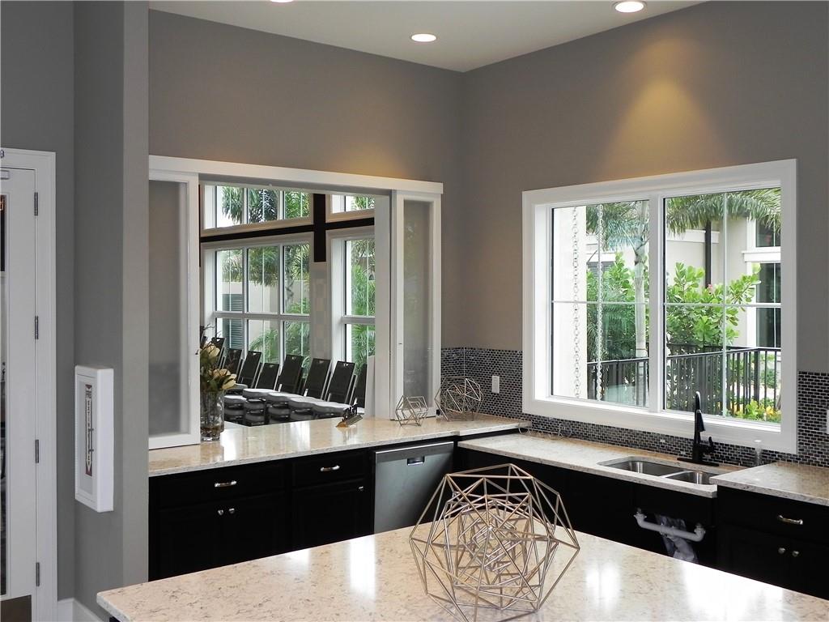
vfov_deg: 38.7
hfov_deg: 50.1
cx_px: 414
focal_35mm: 37
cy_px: 311
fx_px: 886
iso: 160
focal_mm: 6.6
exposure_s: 1/95.4
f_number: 3.5
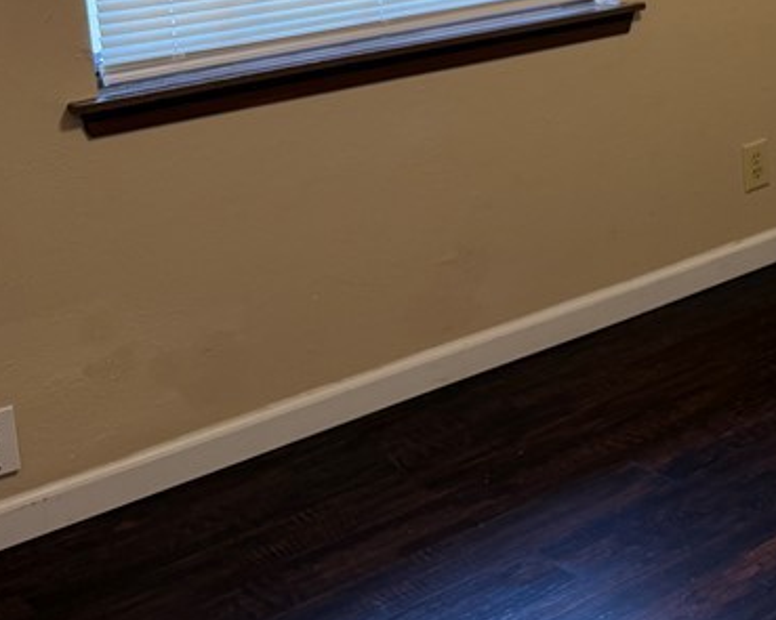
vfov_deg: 22.3
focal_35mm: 65
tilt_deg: -7.8
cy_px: -44
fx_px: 1492
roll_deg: +1.8
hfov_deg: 25.3
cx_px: 997
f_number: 1.78
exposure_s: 1/60
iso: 125
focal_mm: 6.76
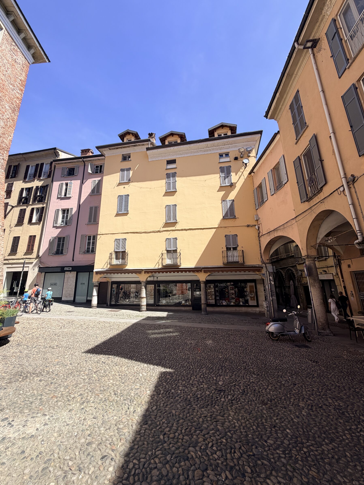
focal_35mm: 15
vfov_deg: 98.0
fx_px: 210
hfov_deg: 81.7
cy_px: 228
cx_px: 178
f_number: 2.2
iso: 32
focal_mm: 2.22
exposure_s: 1/770
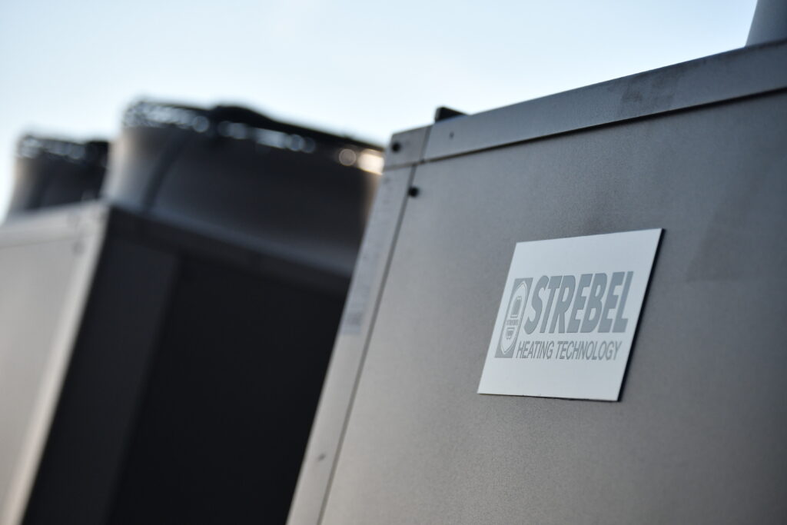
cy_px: 262
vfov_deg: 11.7
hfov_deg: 17.5
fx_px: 2558
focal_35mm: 117
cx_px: 394
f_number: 4.5
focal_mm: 78
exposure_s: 1/4000
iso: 1000
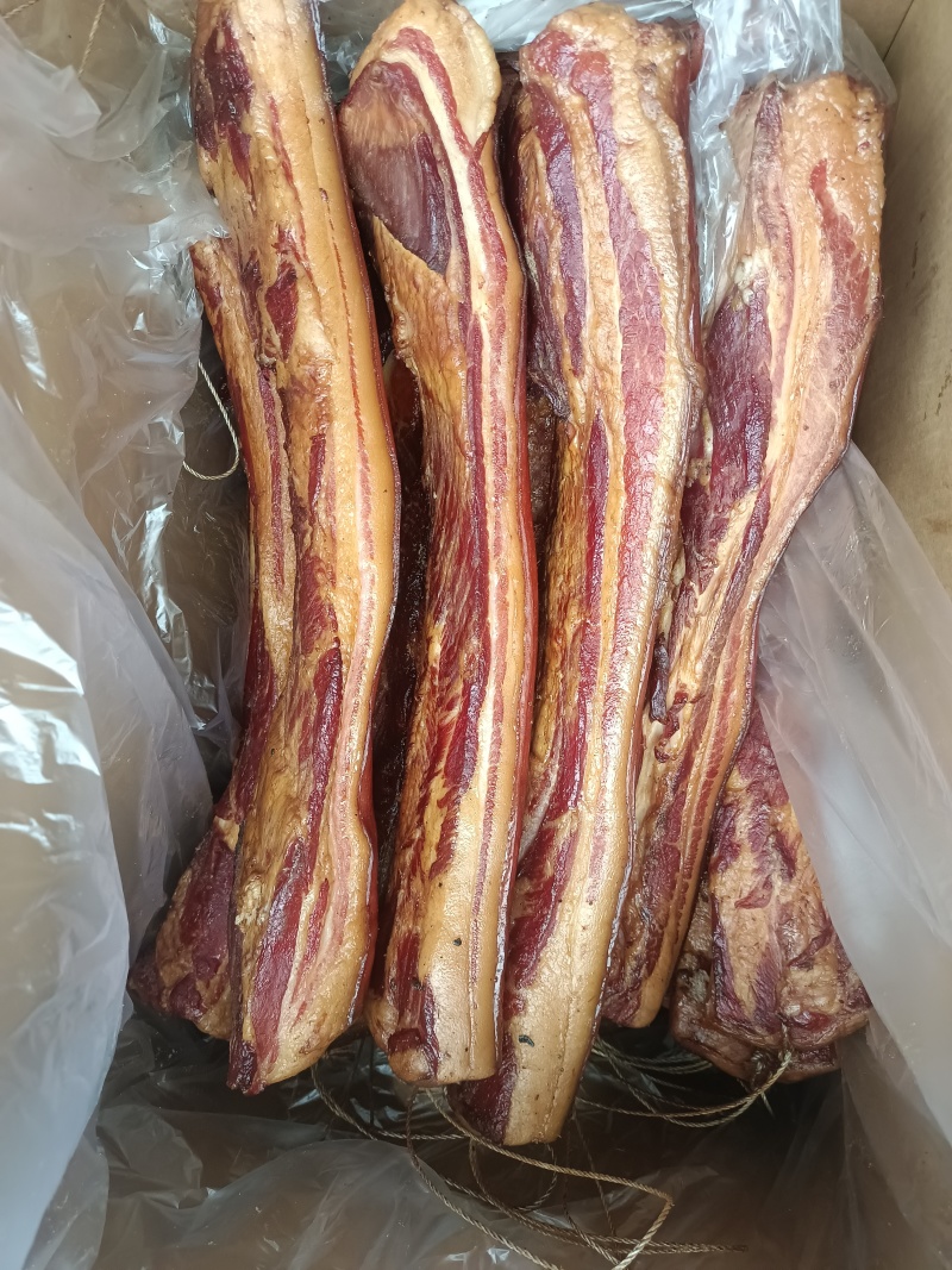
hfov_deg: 54.9
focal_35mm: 25
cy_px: 635
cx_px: 476
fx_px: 917
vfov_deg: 69.4
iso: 814
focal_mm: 4.71
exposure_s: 1/100
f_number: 1.79
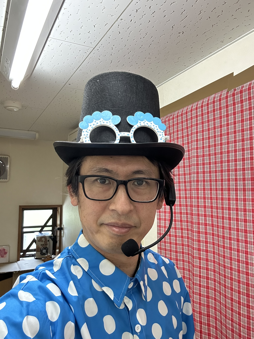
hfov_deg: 46.8
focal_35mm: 30
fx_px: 294
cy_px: 170
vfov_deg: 60.0
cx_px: 127
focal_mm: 2.69
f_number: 1.9
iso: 200
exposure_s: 1/60
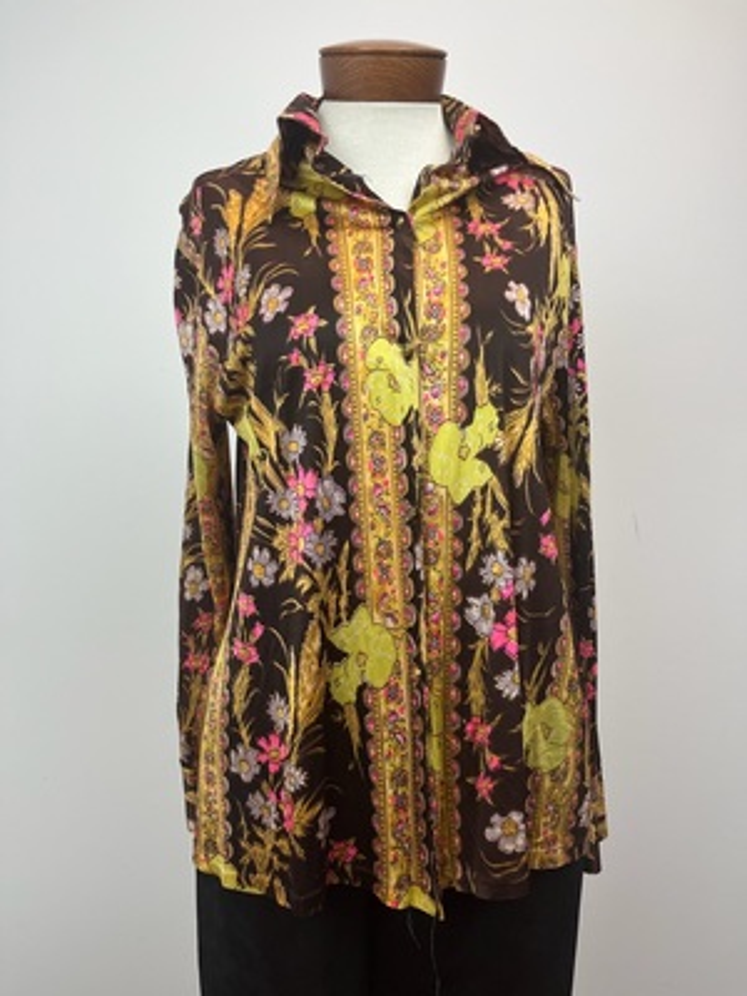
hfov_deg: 53.1
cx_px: 374
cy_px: 498
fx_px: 748
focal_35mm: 26
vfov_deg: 67.3
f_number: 1.6
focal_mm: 5.1
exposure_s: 1/234
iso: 40
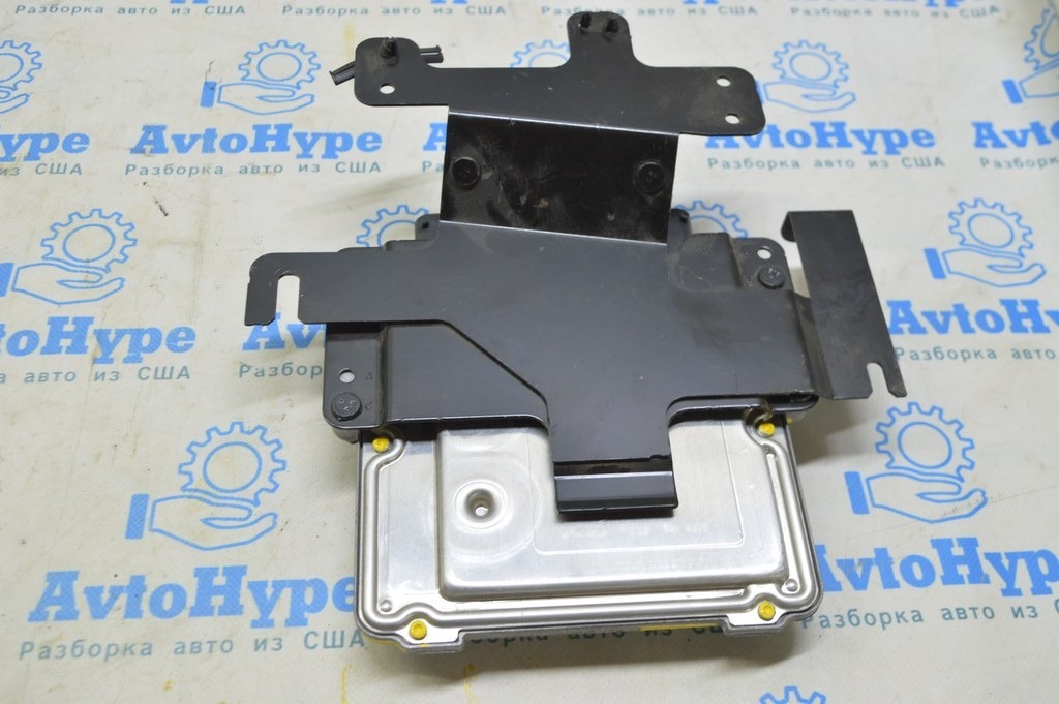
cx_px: 530
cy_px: 352
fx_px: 1102
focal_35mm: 38
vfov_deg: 35.4
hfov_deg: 51.3
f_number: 5.6
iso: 400
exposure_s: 1/20
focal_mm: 25
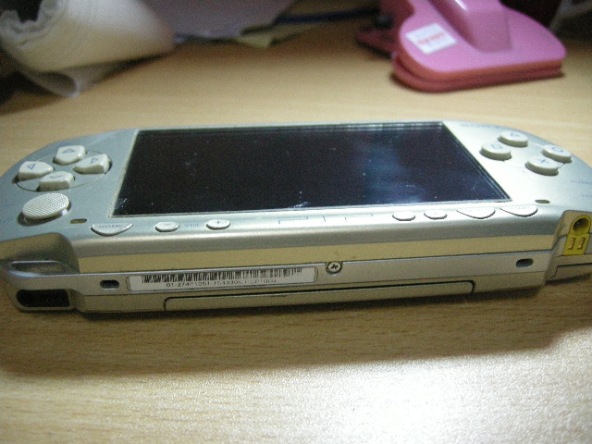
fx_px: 616
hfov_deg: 51.4
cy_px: 222
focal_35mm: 36
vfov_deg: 39.7
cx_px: 296
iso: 400
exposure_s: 1/25.2
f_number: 2.7
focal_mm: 7.5
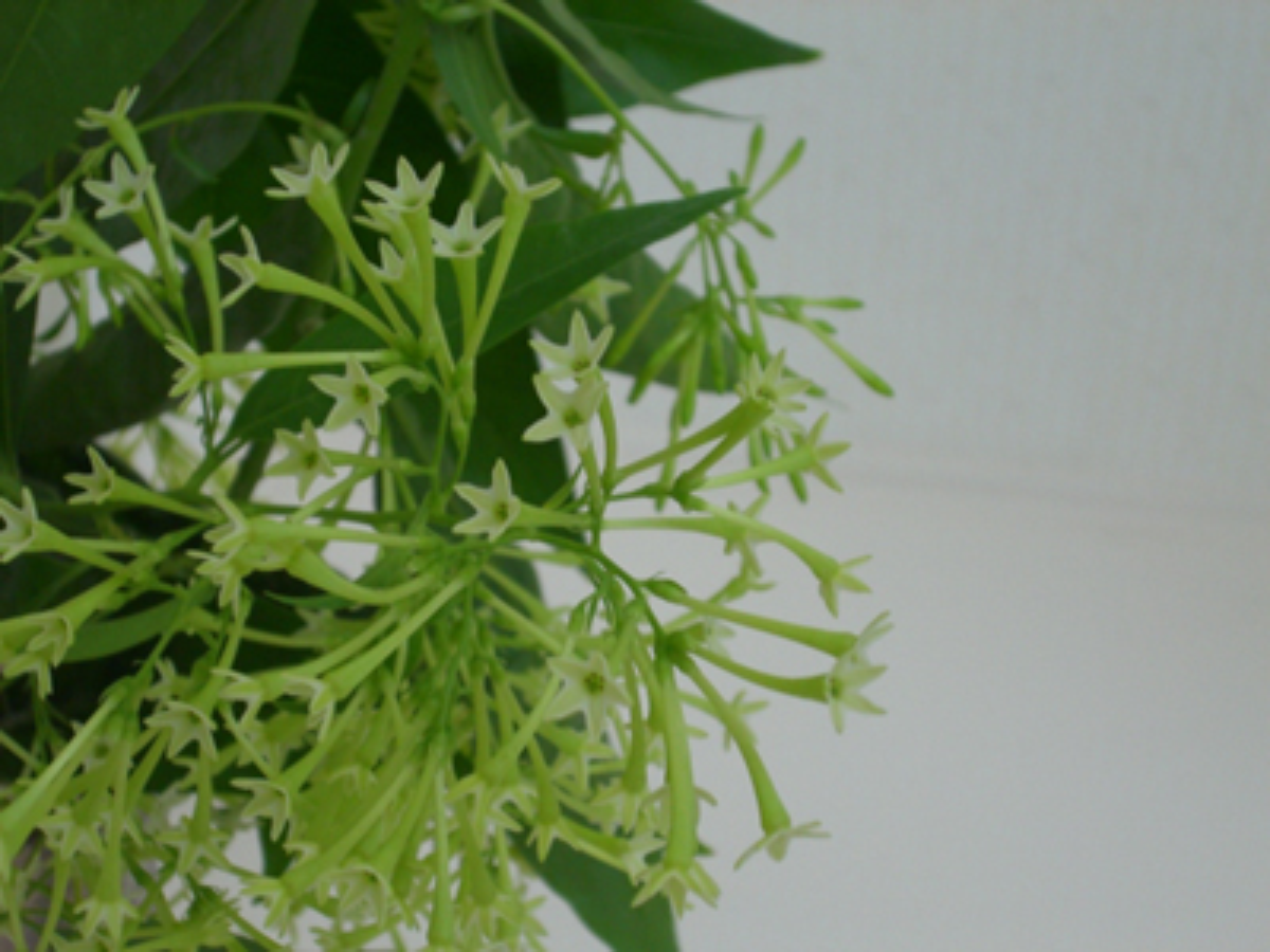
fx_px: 2898
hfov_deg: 24.7
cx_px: 635
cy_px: 476
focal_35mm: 79
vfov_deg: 18.7
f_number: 4.1
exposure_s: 1/25
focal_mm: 12.8
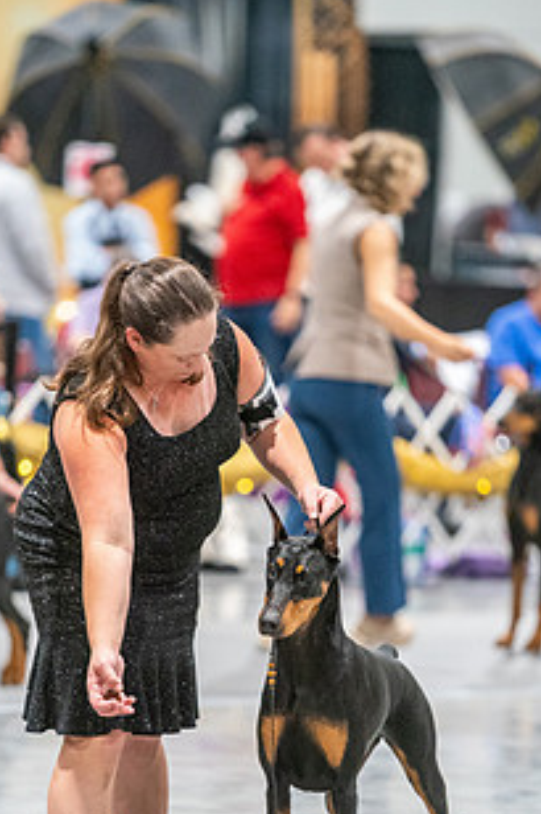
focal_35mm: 285
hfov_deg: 4.8
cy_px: 558
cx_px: 296
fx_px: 6431
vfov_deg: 7.2
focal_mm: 195
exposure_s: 1/250
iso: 6400
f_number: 2.8
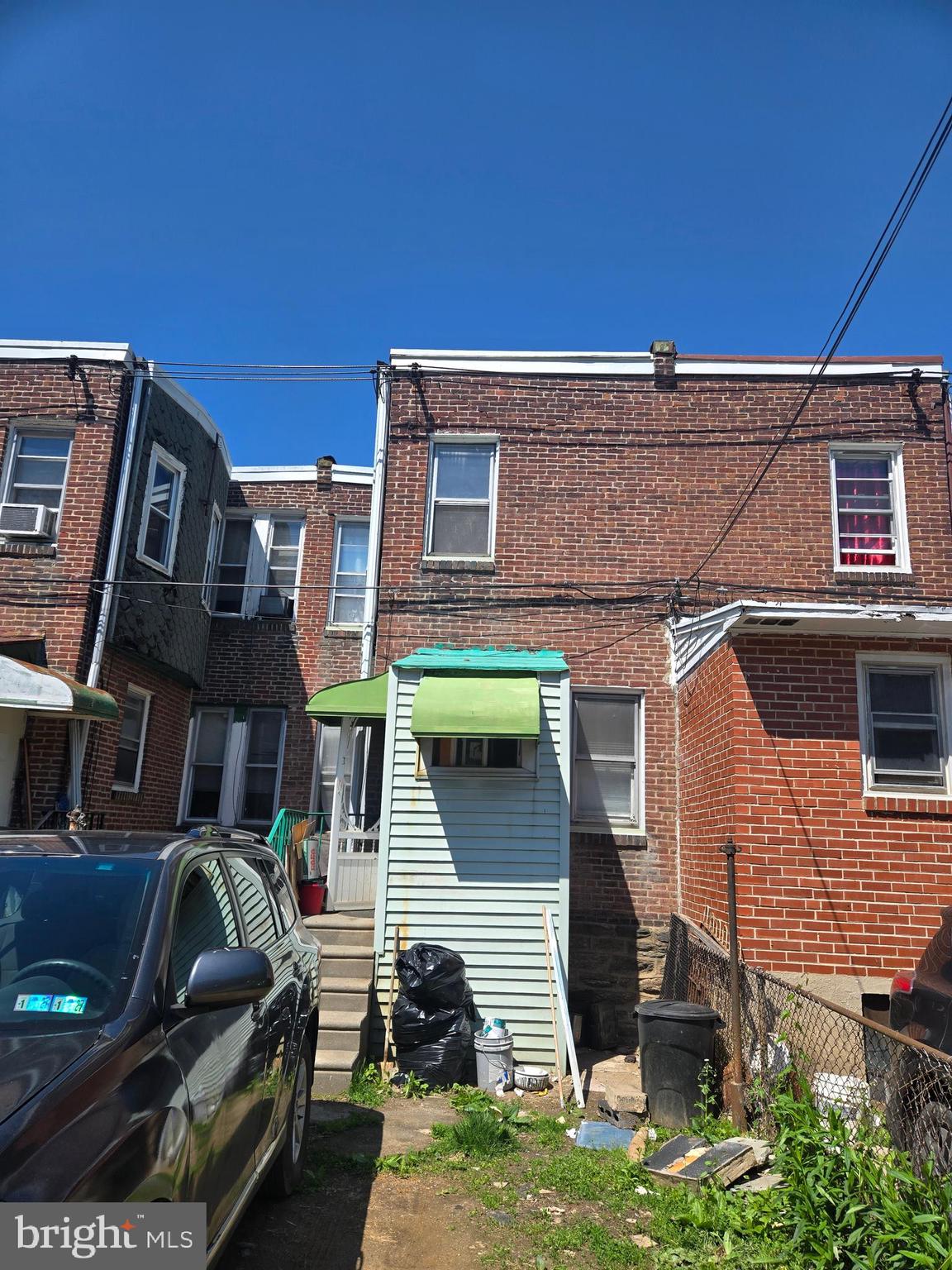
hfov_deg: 58.9
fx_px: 843
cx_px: 476
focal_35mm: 23
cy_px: 635
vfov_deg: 73.9
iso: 40
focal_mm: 5.4
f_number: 1.8
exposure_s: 1/2921
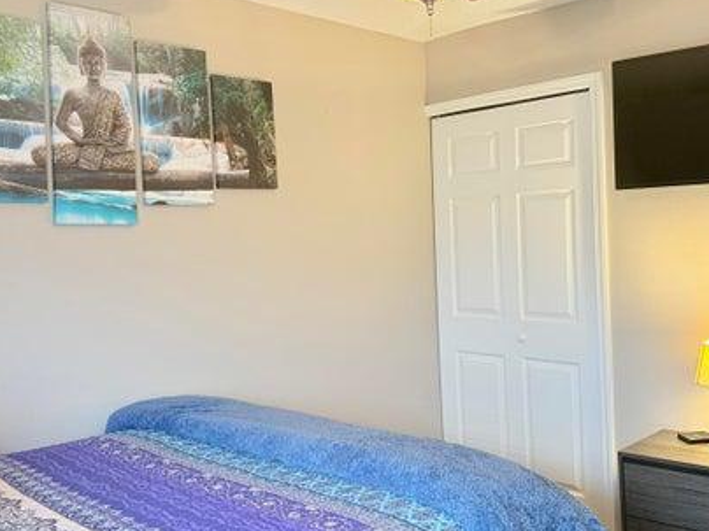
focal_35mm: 38
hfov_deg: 48.9
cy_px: 254
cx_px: 332
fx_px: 778
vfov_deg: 37.7
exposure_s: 1/60
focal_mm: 6.76
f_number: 1.78
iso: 200
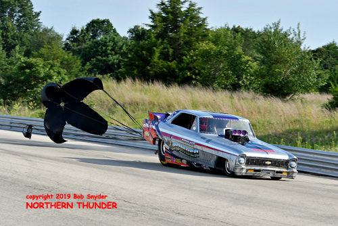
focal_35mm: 105
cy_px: 113
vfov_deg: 13.1
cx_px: 169
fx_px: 986
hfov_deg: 19.4
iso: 200
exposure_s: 1/1000
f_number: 5.6
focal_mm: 70
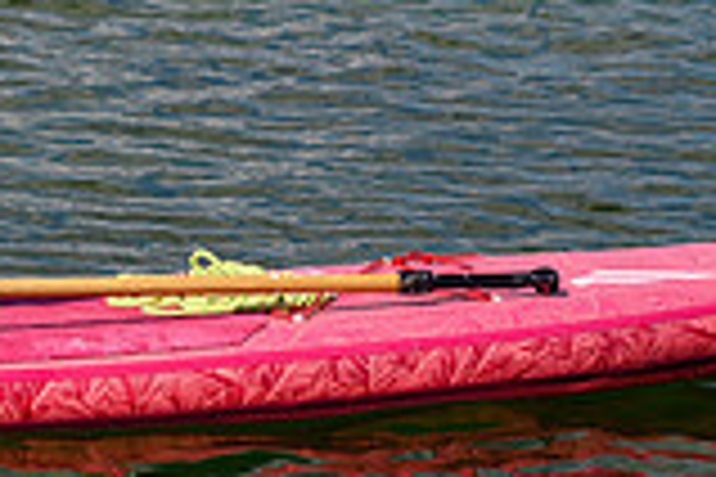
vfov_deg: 2.9
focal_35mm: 474
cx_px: -54
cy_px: -112
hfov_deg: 4.3
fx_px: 9427
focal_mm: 130
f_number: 5.6
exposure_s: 1/500
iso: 200
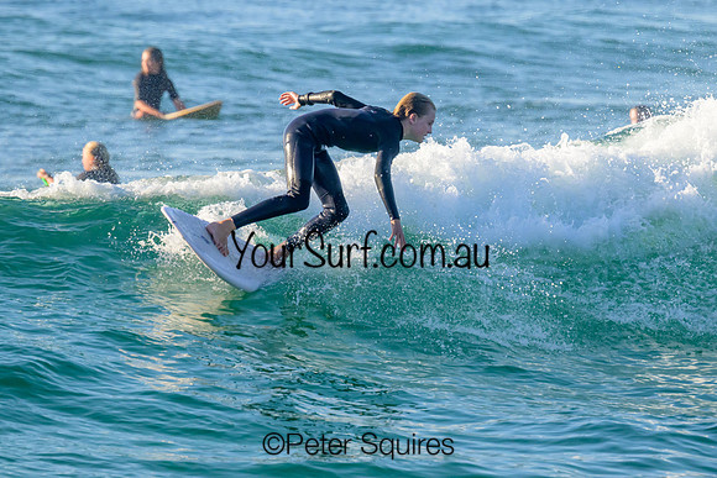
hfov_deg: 2.6
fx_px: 15721
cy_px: 174
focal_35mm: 789
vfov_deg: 1.7
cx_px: 456
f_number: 11
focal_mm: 620
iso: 1600
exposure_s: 1/2000
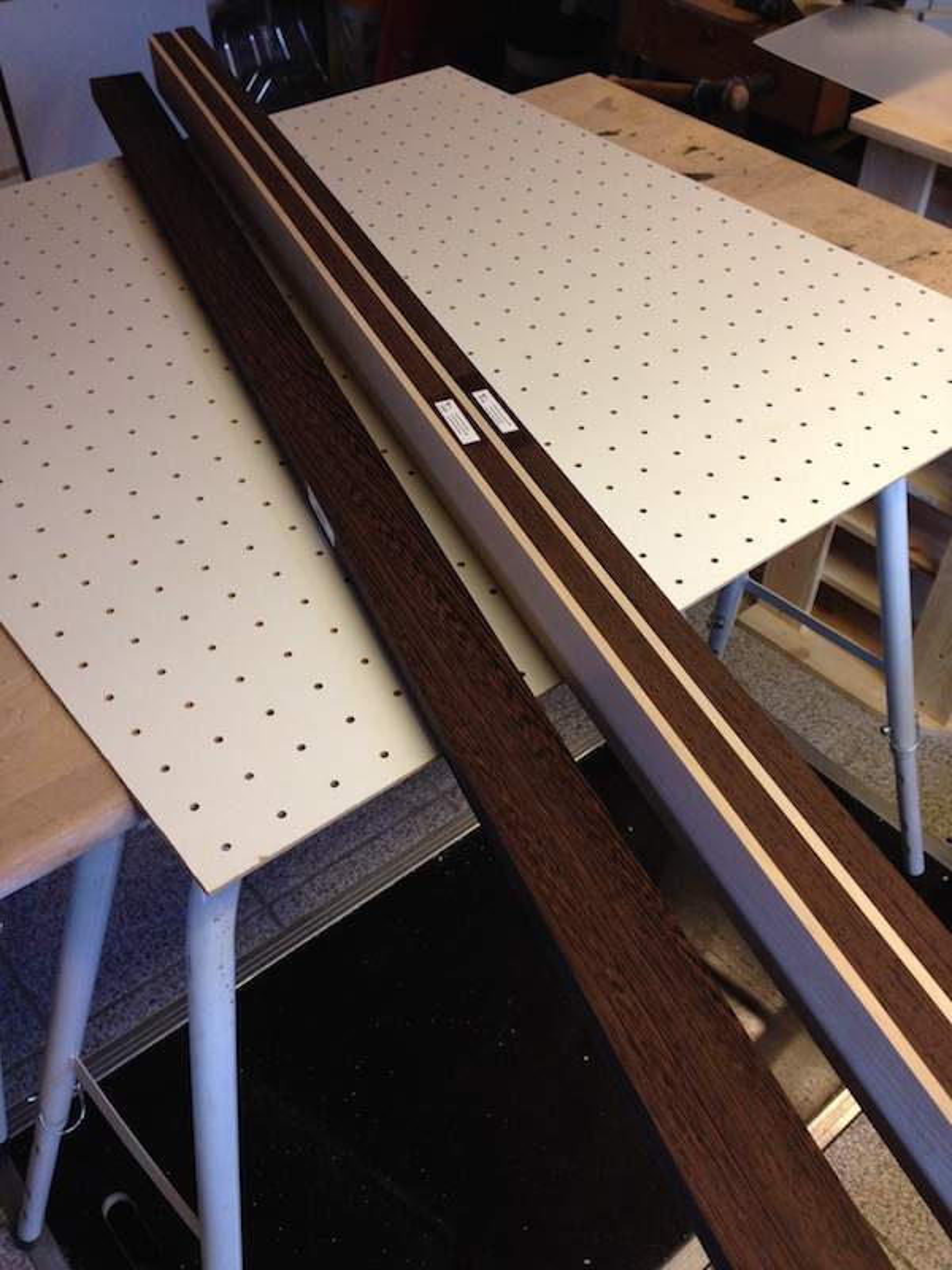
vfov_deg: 55.4
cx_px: 476
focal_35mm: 33
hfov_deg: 42.9
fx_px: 1210
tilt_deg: -41.7
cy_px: 635
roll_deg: +0.8
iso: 160
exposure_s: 1/20
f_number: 2.4
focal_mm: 4.12
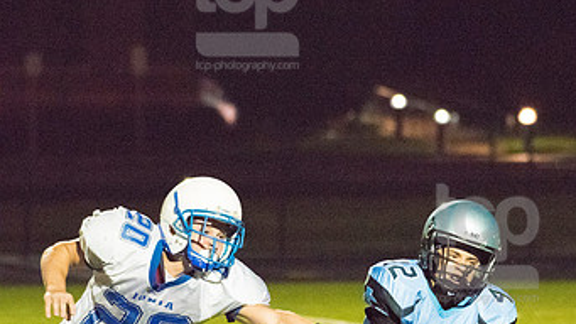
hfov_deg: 5.5
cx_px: 488
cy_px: 244
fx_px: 5989
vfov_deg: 3.1
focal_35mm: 392
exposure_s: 1/800
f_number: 5.6
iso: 10000
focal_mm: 220
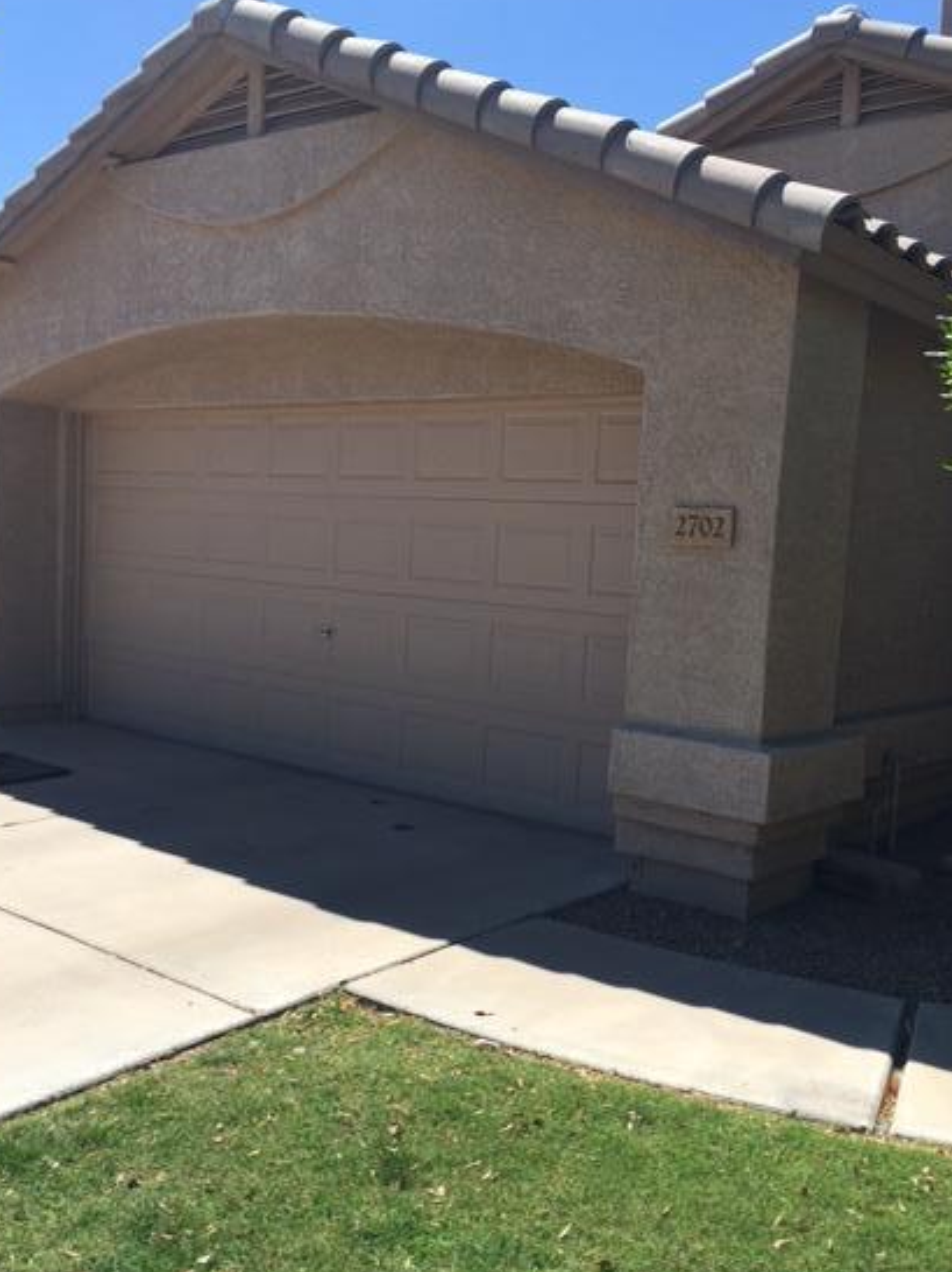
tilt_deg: -5.0
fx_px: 1248
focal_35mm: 34
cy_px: 673
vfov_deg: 53.9
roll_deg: -2.9
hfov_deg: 41.8
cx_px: 489
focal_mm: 4.15
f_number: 2.2
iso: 25
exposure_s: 1/1603
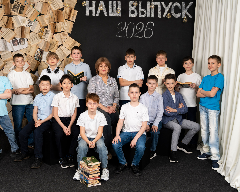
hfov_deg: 40.3
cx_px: 111
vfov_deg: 32.7
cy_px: 95
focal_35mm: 46
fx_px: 327
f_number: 7.1
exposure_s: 1/125
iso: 250
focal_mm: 40.1
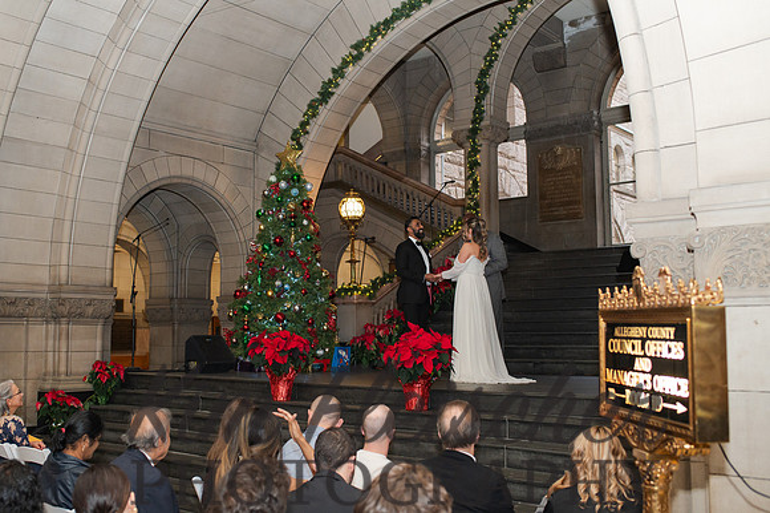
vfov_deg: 34.0
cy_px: 246
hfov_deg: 49.3
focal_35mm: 39
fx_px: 838
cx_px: 345
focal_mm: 35
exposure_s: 1/200
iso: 1000
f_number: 3.5
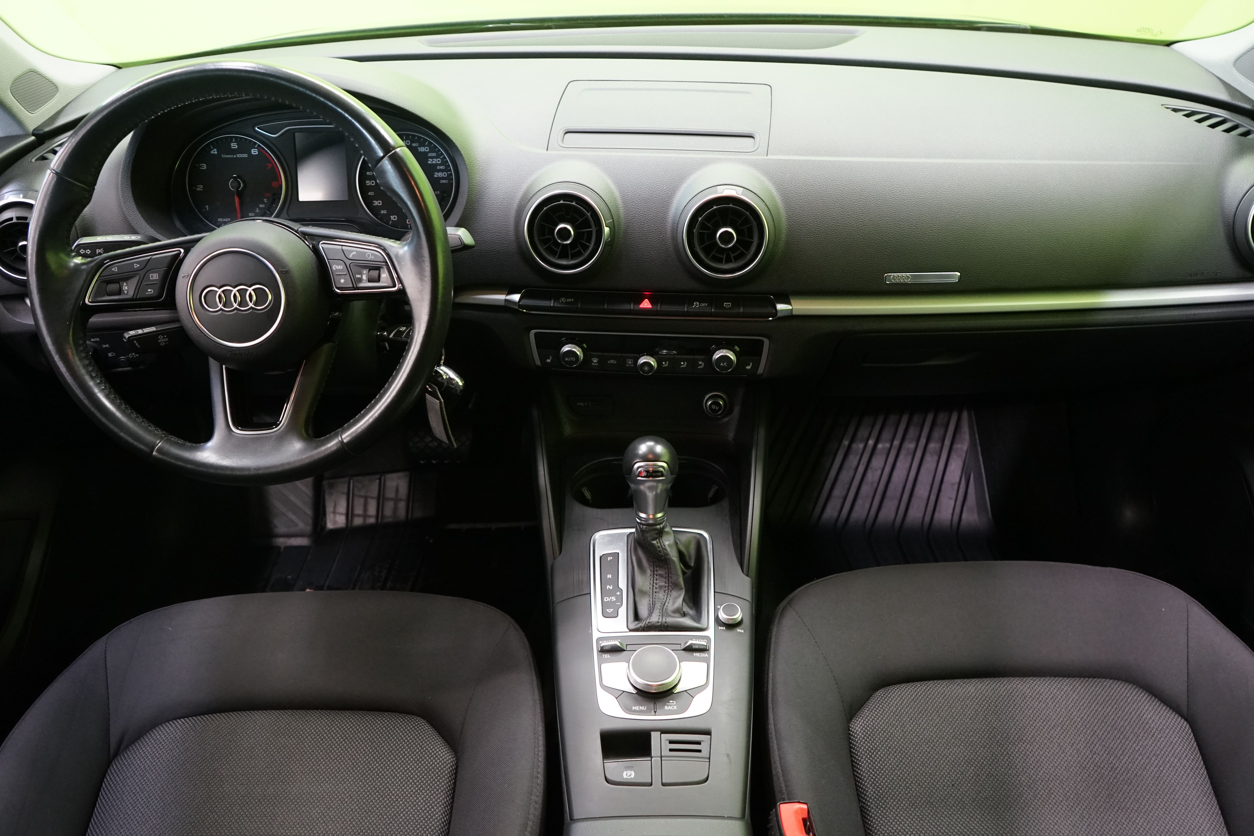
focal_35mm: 28
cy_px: 418
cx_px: 627
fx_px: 975
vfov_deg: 46.4
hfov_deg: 65.5
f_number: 5
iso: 2500
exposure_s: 1/20
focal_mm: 28
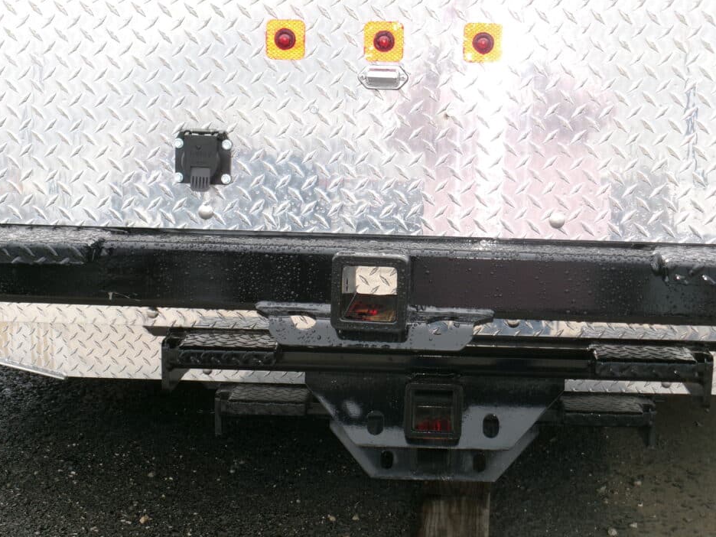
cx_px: 362
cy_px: 280
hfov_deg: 27.8
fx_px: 1448
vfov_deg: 21.0
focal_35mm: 70
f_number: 5.2
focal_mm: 11.5
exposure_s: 1/40
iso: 100
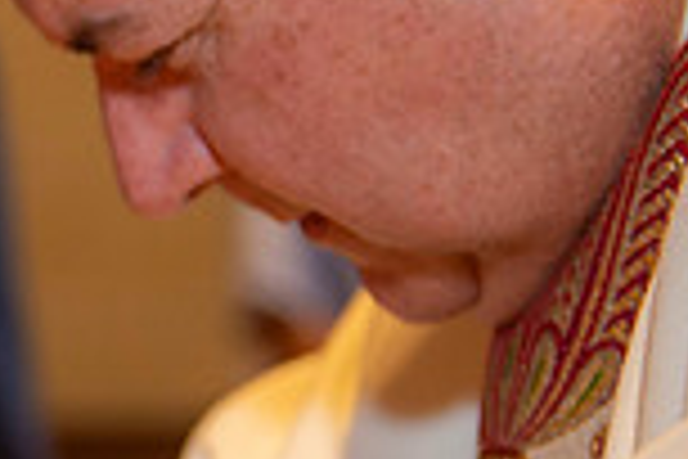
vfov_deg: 7.5
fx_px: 3478
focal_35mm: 182
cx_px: -234
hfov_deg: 11.0
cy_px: 261
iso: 1000
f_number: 2.8
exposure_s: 1/100
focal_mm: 48
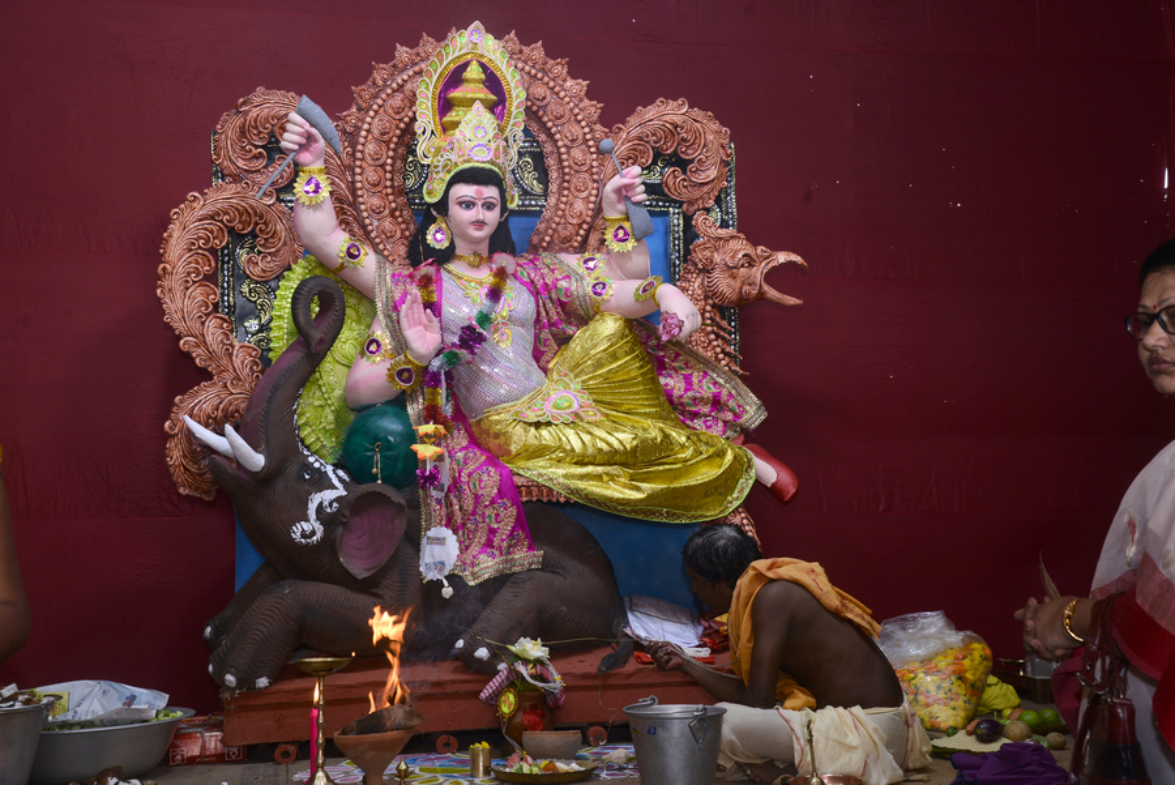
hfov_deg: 41.1
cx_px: 588
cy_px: 392
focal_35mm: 48
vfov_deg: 28.1
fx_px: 1567
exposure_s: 1/100
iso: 400
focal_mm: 48
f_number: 7.1
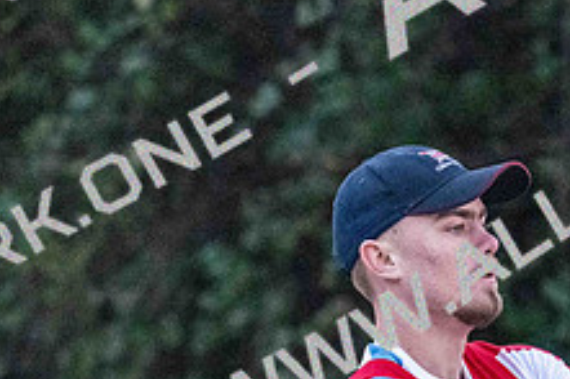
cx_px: 521
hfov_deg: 2.0
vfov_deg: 1.3
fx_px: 16644
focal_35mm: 1052
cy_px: 437
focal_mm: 400
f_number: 4.5
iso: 16000
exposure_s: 1/1600
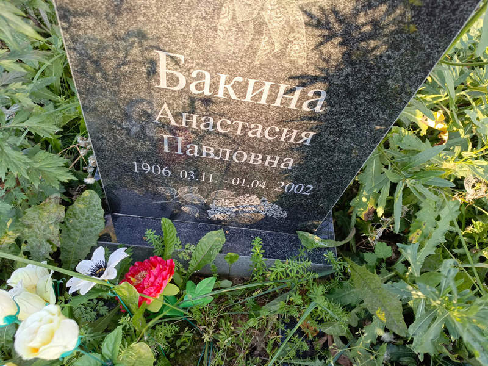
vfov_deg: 54.9
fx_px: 352
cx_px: 244
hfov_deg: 69.4
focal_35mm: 25
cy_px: 183
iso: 128
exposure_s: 1/100
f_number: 1.69
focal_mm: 4.76
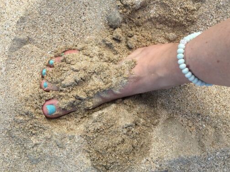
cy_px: 77
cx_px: 110
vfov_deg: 38.6
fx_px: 246
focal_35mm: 37
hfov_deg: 50.1
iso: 32
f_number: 2.2
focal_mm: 4.15
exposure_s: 1/1199
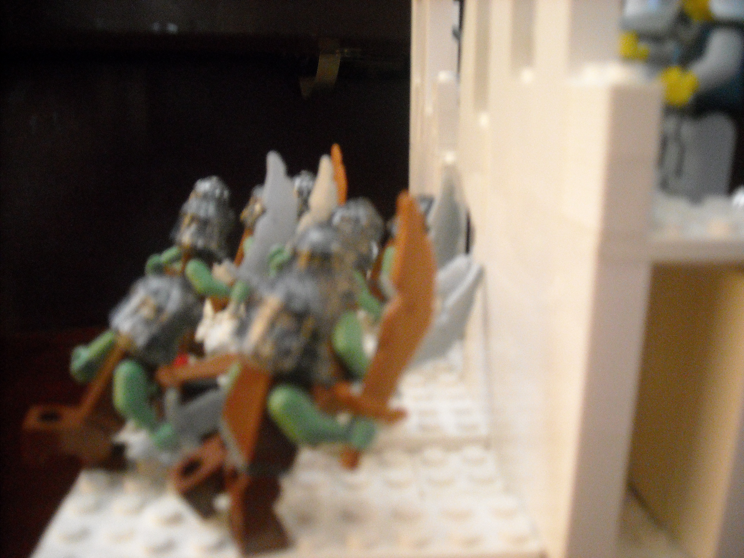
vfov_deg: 40.7
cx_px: 372
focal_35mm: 35
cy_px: 279
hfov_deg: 52.6
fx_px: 752
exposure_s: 1/8
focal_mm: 5.7
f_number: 2.8
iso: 541
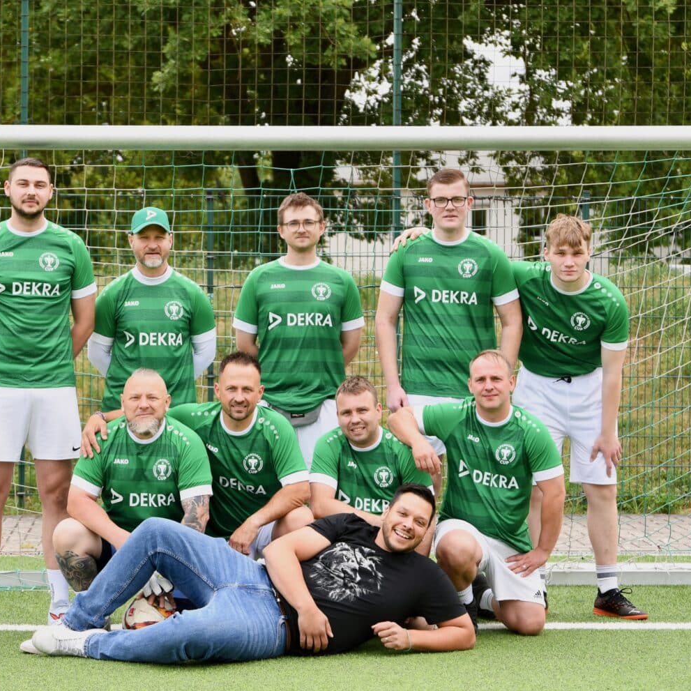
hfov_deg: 21.9
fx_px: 1784
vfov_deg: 21.9
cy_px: 409
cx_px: 280
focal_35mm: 79
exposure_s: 1/800
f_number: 2.8
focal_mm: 45
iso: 250
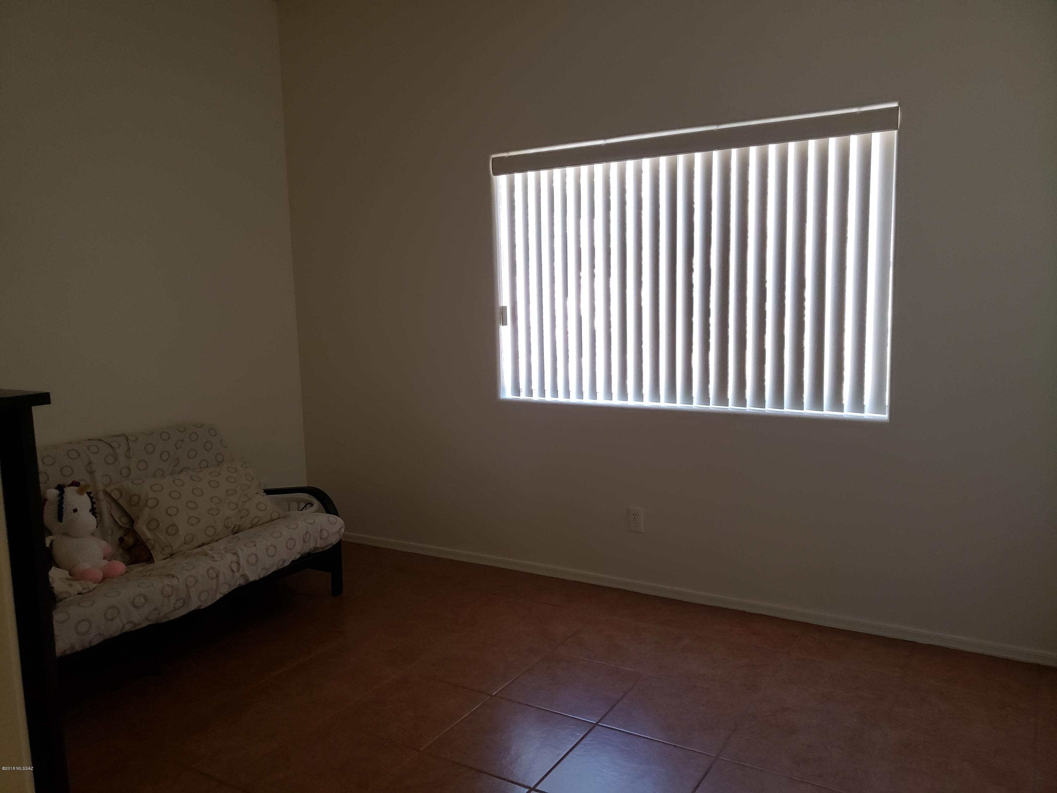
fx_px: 794
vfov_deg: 53.1
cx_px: 528
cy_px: 396
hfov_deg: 67.3
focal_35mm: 26
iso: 200
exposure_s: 1/120
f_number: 1.5
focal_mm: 4.3
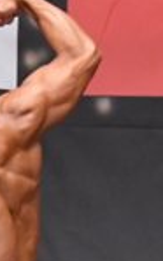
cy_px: 275
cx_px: 15
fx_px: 7620
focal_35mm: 1071
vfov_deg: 2.0
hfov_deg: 1.2
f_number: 5.6
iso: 6400
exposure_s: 1/400
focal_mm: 135
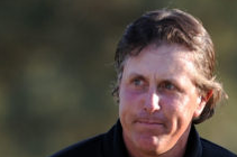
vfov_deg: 0.9
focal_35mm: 1600
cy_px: 308
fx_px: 10517
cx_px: 113
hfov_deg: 1.3
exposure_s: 1/640
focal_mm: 330
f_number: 4
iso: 400
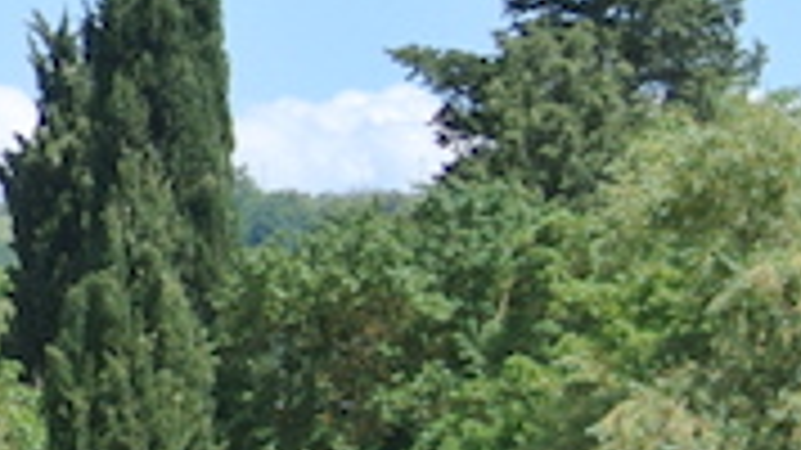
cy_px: 1082
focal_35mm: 477
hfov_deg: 4.4
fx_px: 10128
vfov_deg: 2.5
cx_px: -1269
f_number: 5.6
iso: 100
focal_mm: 30
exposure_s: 1/320
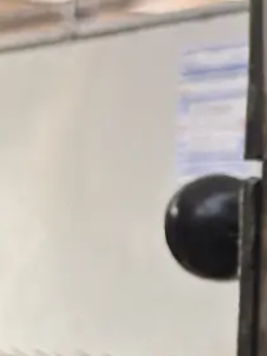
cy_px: 377
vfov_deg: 10.8
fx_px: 1861
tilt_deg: +1.2
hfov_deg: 7.4
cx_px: 730
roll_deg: -2.7
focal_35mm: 181
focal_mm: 5.96
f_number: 1.6
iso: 80
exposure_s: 1/122
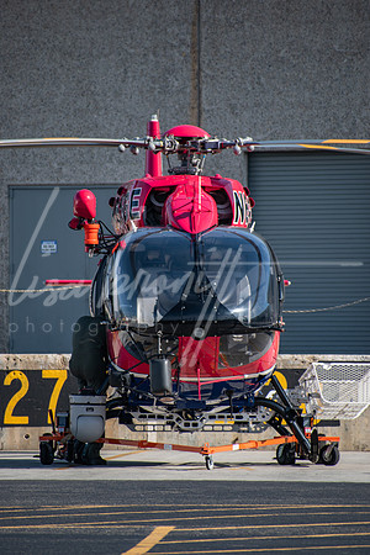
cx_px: 185
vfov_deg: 4.6
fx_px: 6937
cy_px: 278
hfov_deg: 3.1
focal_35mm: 450
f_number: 6.3
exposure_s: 1/320
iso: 100
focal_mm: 300
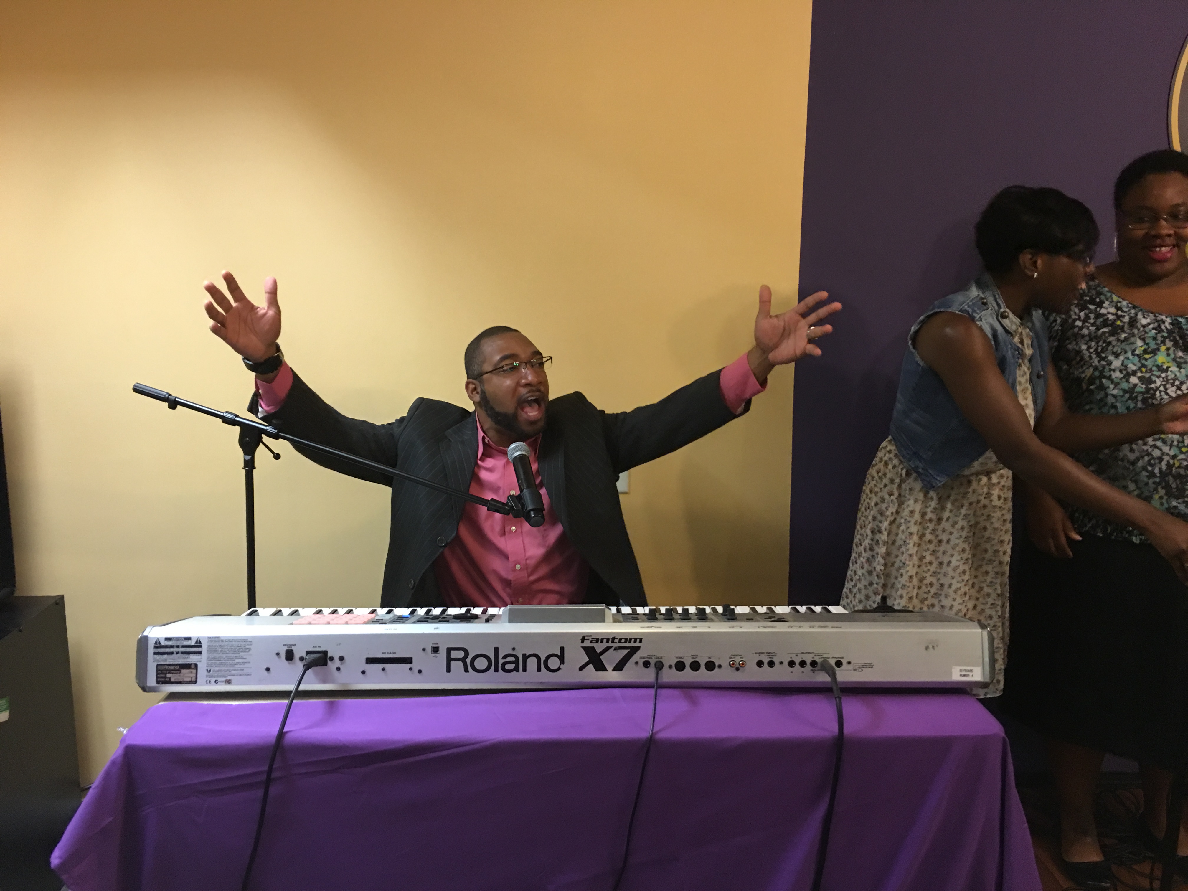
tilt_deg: -7.6
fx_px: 995
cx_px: 594
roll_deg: -0.2
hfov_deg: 61.7
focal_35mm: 29
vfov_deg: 48.2
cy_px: 446
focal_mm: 4.15
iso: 80
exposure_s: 1/15
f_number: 2.2
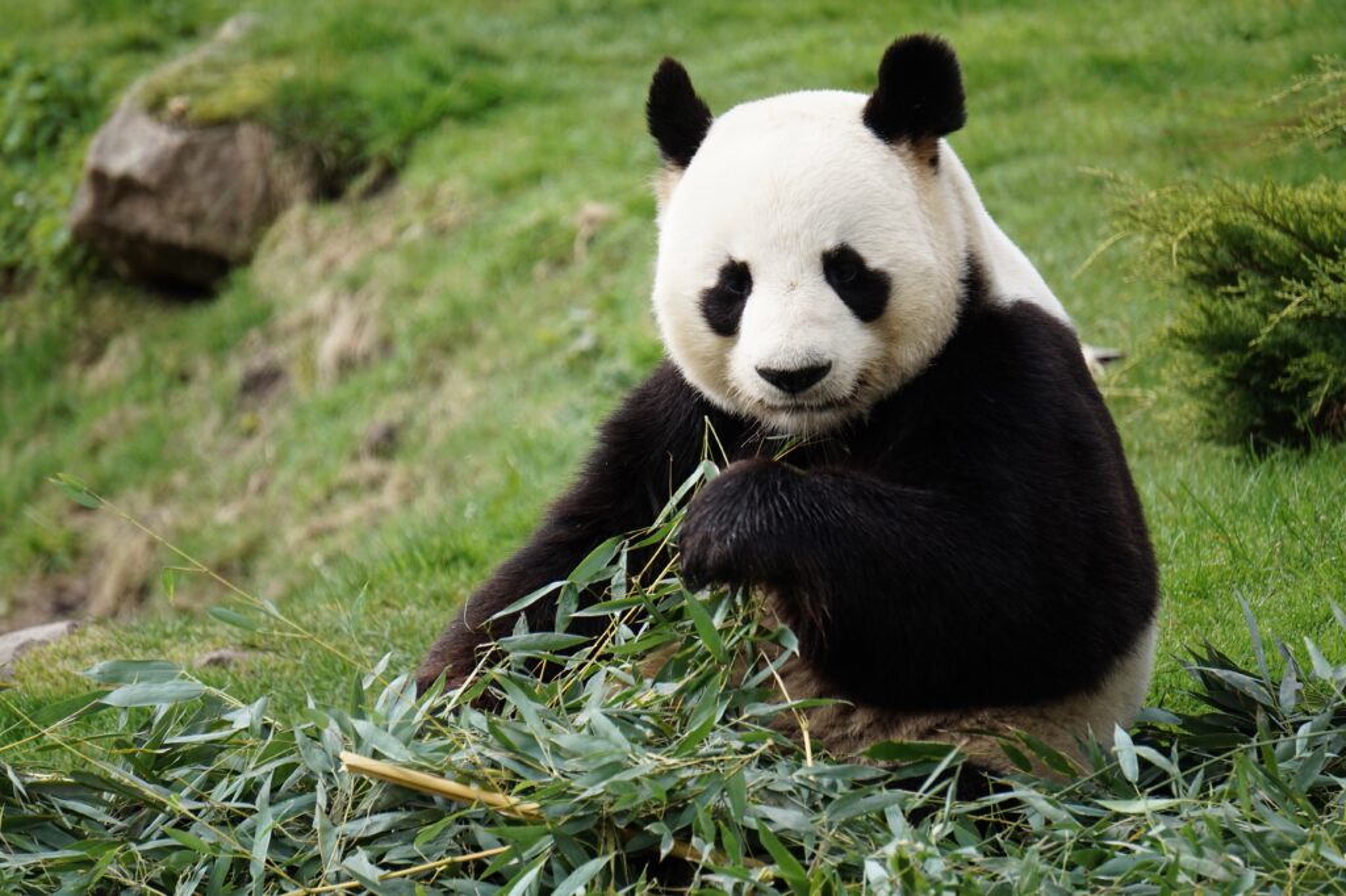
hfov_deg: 6.5
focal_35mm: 315
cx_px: 673
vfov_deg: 4.4
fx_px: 11773
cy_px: 448
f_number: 6.3
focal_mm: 210
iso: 250
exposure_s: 1/400
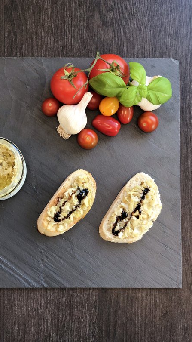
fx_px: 516
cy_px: 170
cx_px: 64
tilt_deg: -83.3
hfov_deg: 21.0
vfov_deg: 36.6
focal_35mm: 57
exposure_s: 1/60
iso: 50
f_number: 2.4
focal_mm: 6
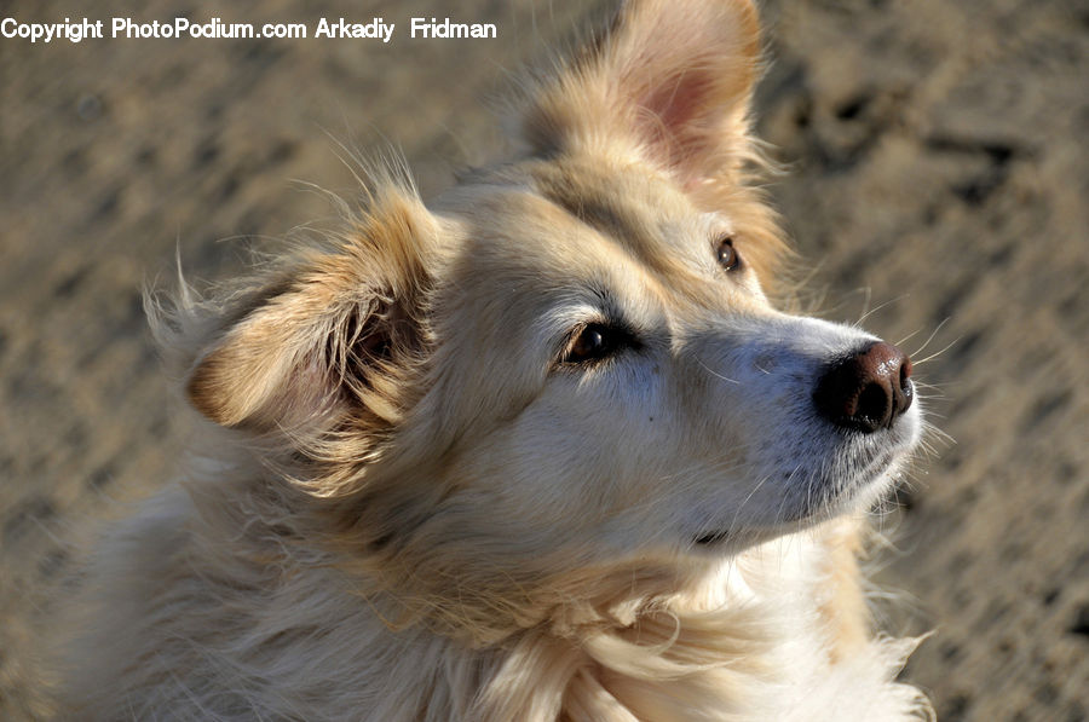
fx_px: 5074
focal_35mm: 168
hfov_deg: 12.3
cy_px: 361
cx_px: 544
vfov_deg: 8.1
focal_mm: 112
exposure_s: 1/1000
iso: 200
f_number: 6.3
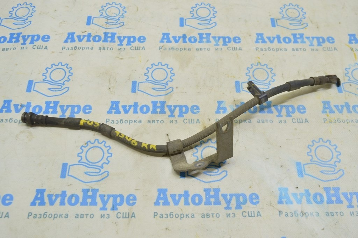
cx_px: 179
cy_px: 119
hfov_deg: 57.3
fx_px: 328
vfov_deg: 39.9
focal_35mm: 33
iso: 400
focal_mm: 22
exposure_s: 1/20
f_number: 5.6
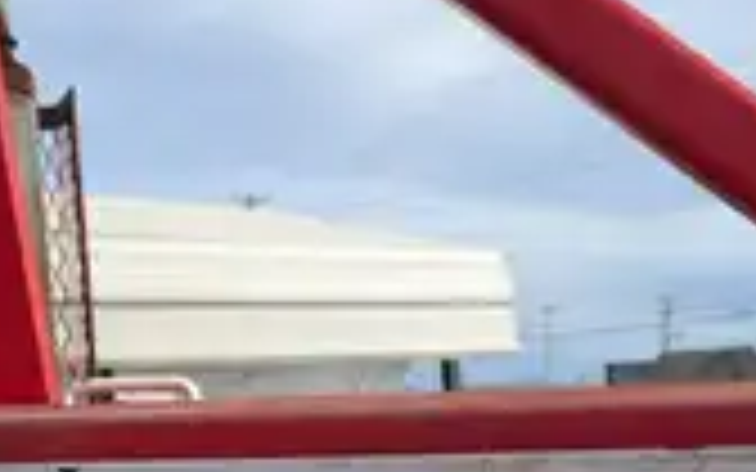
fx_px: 1298
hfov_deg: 32.5
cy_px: 544
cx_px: 369
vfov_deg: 19.6
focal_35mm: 63
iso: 46
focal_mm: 5.4
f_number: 1.9
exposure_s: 1/1919
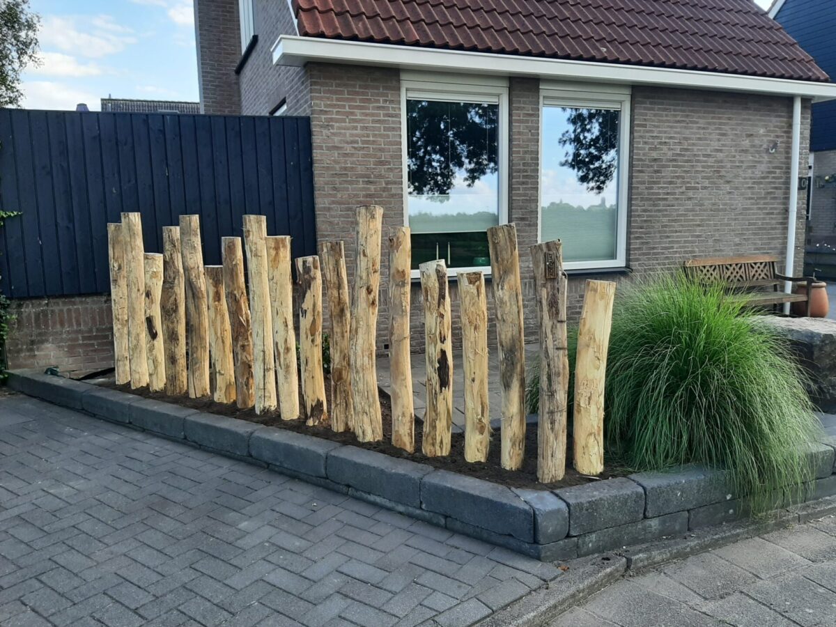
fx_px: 628
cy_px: 314
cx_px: 418
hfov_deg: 67.3
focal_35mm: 26
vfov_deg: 53.1
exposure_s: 1/313
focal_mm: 3.93
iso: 40
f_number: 1.7
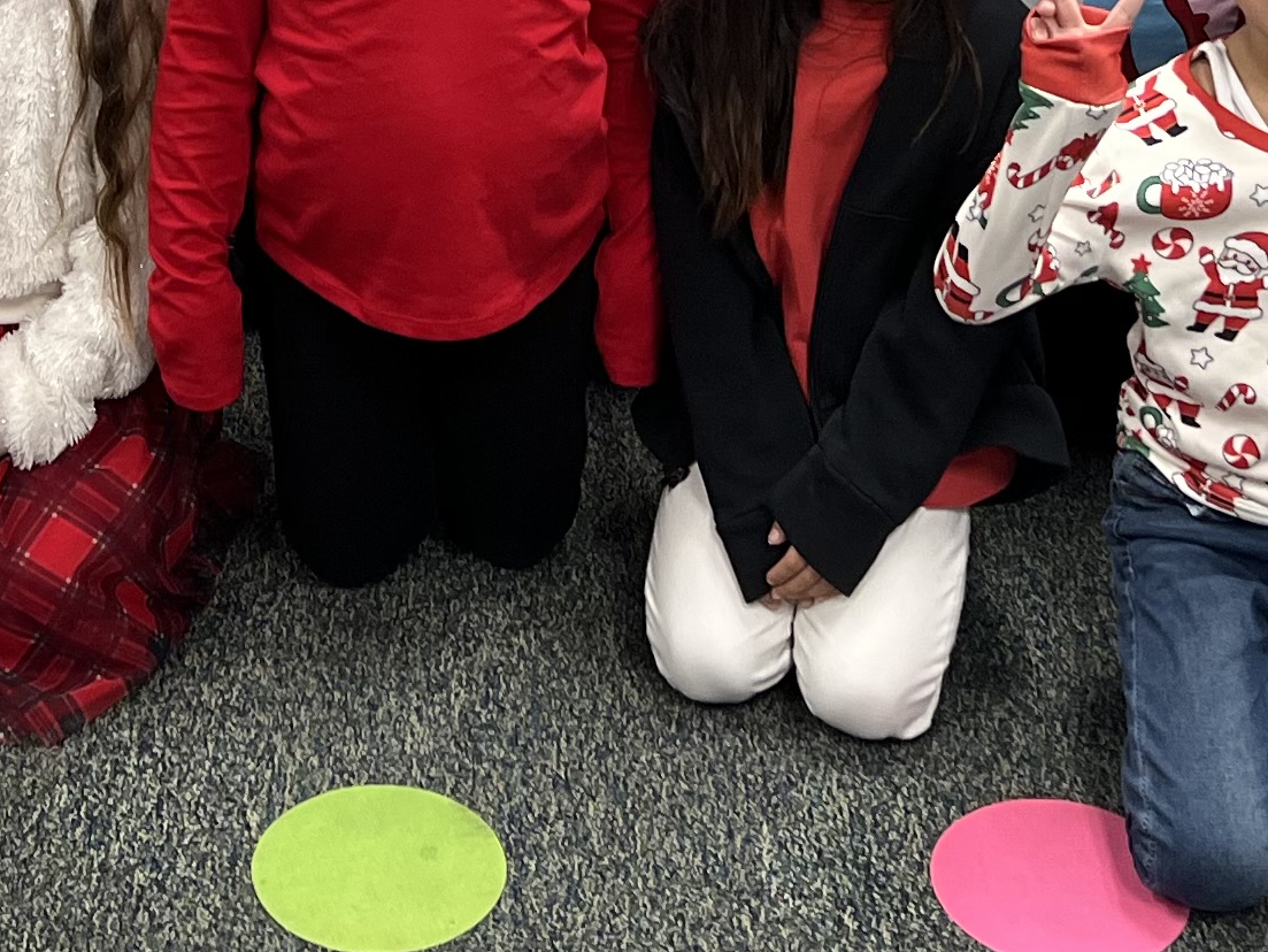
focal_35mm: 95
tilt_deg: -15.2
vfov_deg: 14.3
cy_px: -569
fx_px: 3481
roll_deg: +0.0
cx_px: 494
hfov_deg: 20.6
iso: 125
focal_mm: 5.7
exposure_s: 1/100
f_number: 1.5
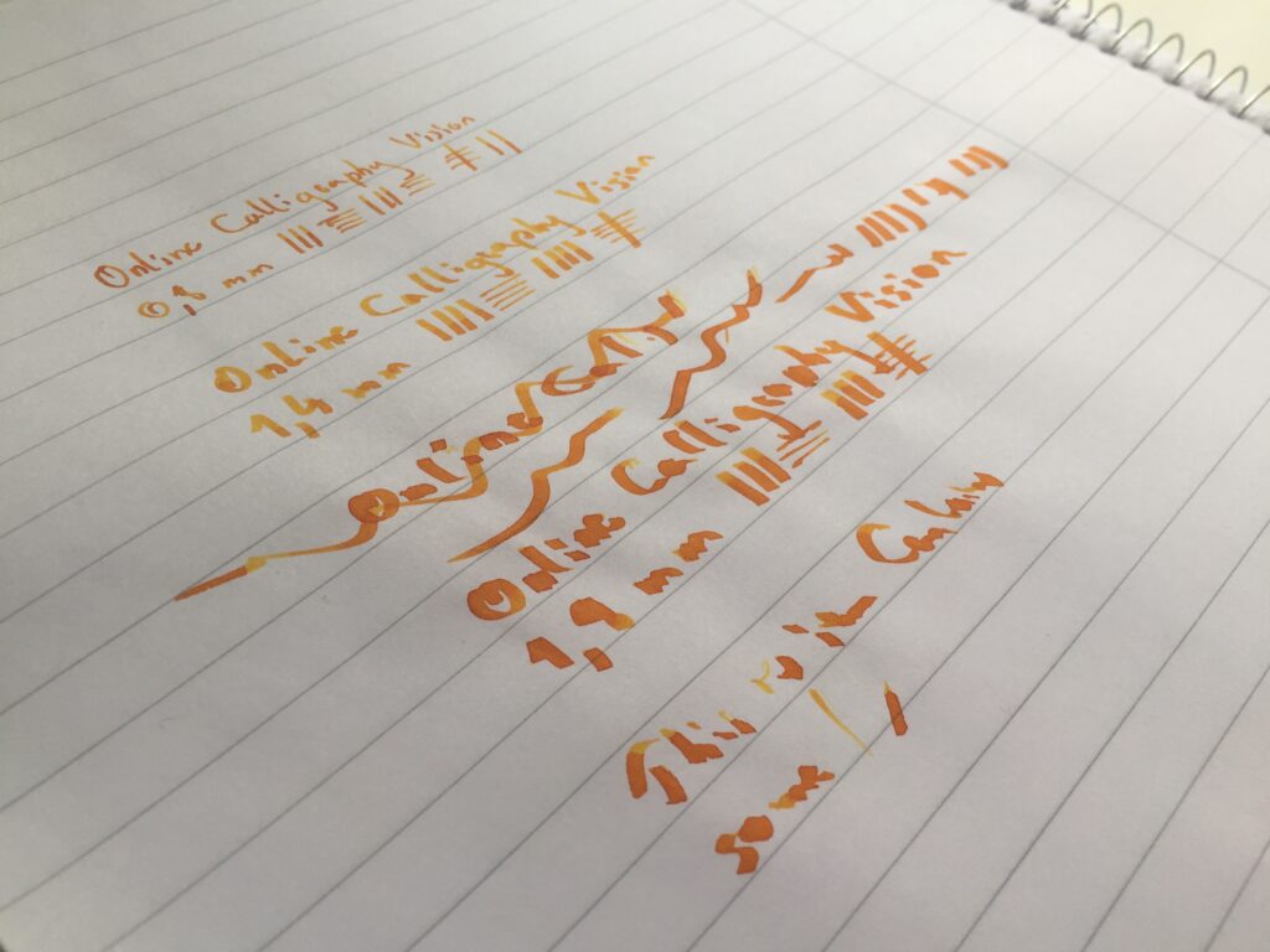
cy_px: 476
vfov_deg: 48.2
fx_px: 1064
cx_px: 635
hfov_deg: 61.7
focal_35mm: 29
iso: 32
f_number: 2.2
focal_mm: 4.15
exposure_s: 1/50
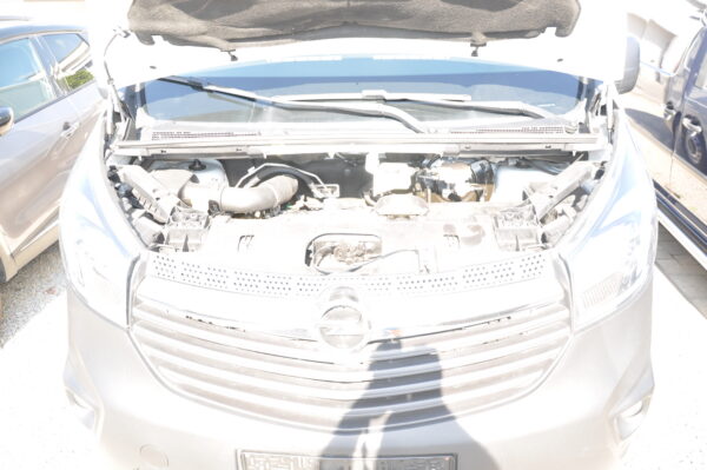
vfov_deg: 47.9
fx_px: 530
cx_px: 354
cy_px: 235
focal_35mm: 27
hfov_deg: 67.4
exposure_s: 1/160
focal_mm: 18
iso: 400
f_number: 3.5
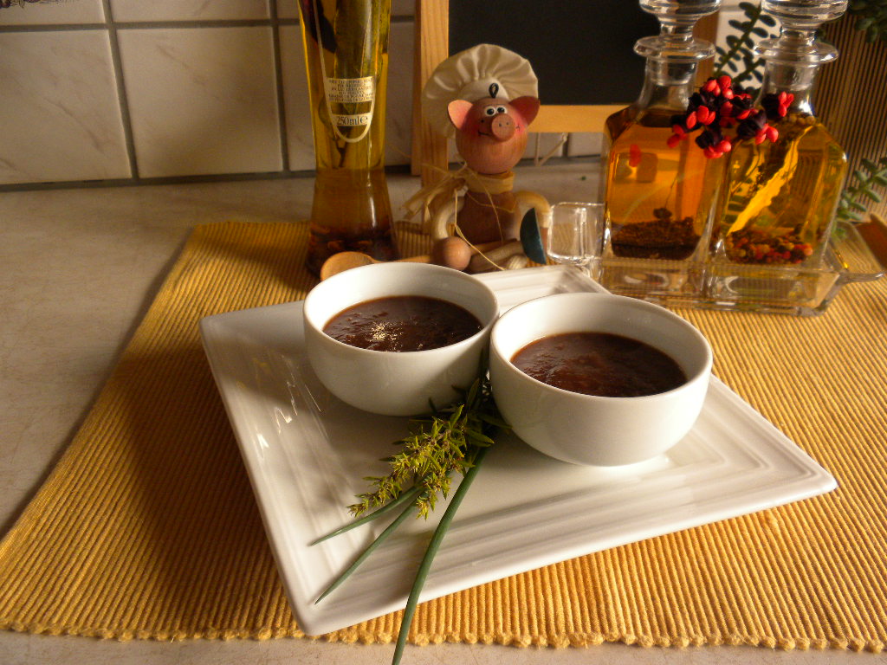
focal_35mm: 37
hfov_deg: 50.1
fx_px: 948
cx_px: 444
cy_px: 332
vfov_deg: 38.7
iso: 182
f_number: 3.5
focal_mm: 6.6
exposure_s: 1/54.3
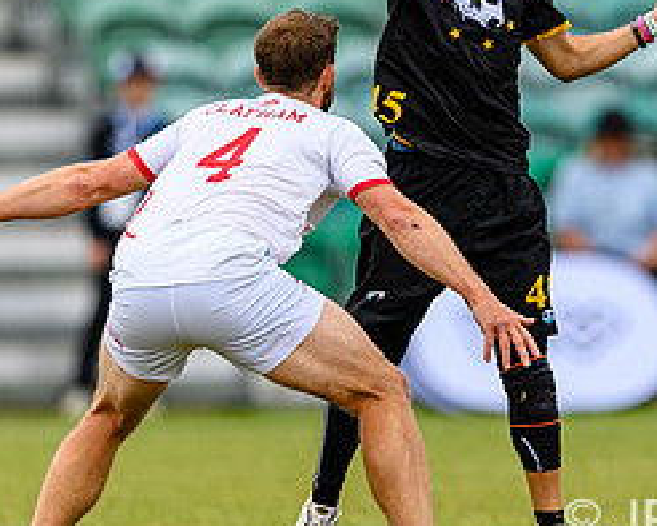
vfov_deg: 1.1
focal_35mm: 1397
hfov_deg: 1.4
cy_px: 185
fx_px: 27175
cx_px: 534
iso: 140
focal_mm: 400
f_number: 3.2
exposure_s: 1/1600
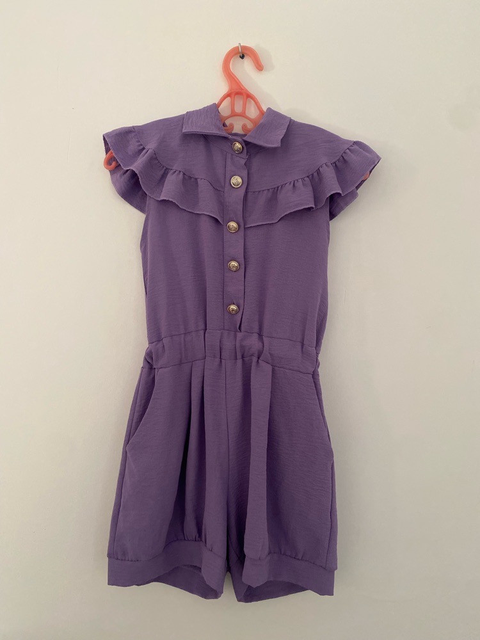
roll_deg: -1.4
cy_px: 320
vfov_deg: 67.3
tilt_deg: +0.4
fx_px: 481
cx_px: 240
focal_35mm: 26
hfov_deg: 53.1
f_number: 1.8
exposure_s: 1/60
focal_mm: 4.25
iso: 320
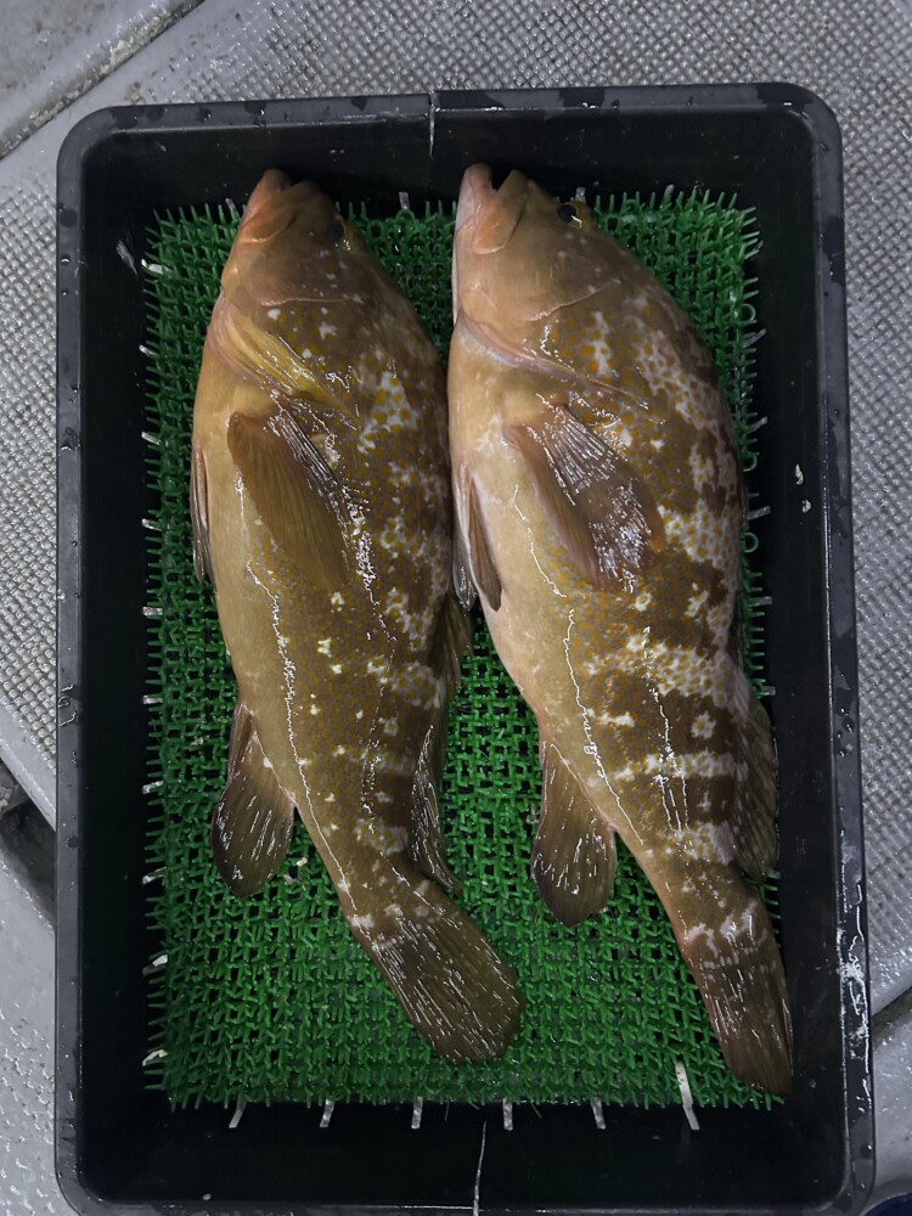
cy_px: 608
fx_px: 913
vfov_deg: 67.3
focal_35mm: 26
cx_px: 456
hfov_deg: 53.1
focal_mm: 5.7
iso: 640
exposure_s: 1/30
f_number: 1.5
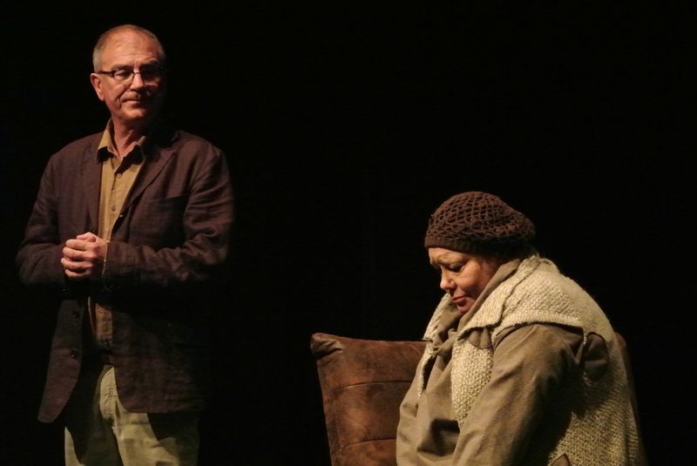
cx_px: 348
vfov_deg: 7.1
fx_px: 3740
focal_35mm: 193
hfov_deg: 10.6
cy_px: 233
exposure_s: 1/125
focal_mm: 71.6
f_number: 6.3
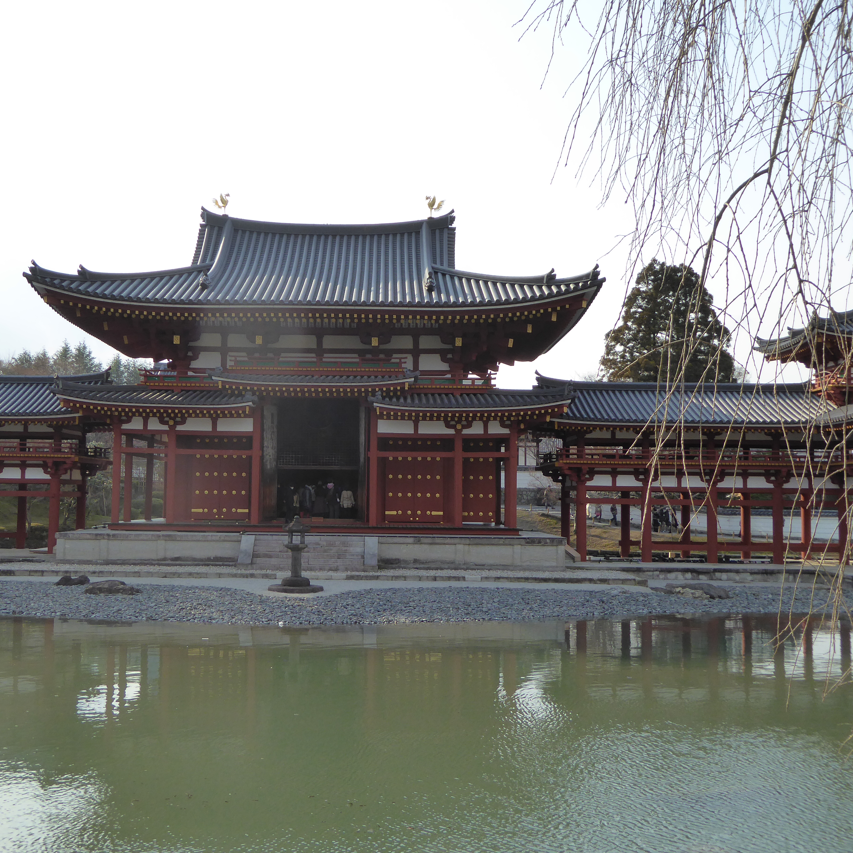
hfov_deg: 39.1
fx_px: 1199
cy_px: 424
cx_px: 355
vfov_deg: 39.2
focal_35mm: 43
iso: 160
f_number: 3.7
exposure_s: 1/500
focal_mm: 6.3
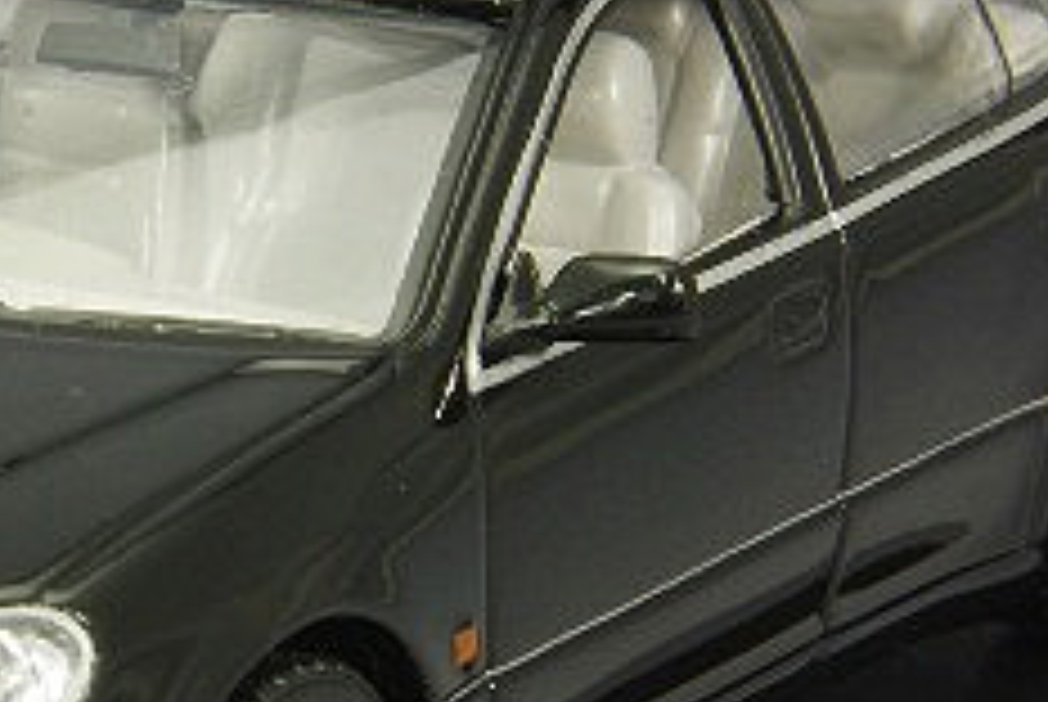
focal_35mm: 307
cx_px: 126
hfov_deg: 6.7
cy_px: 412
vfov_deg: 4.5
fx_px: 8948
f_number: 32
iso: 400
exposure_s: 1
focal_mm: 75
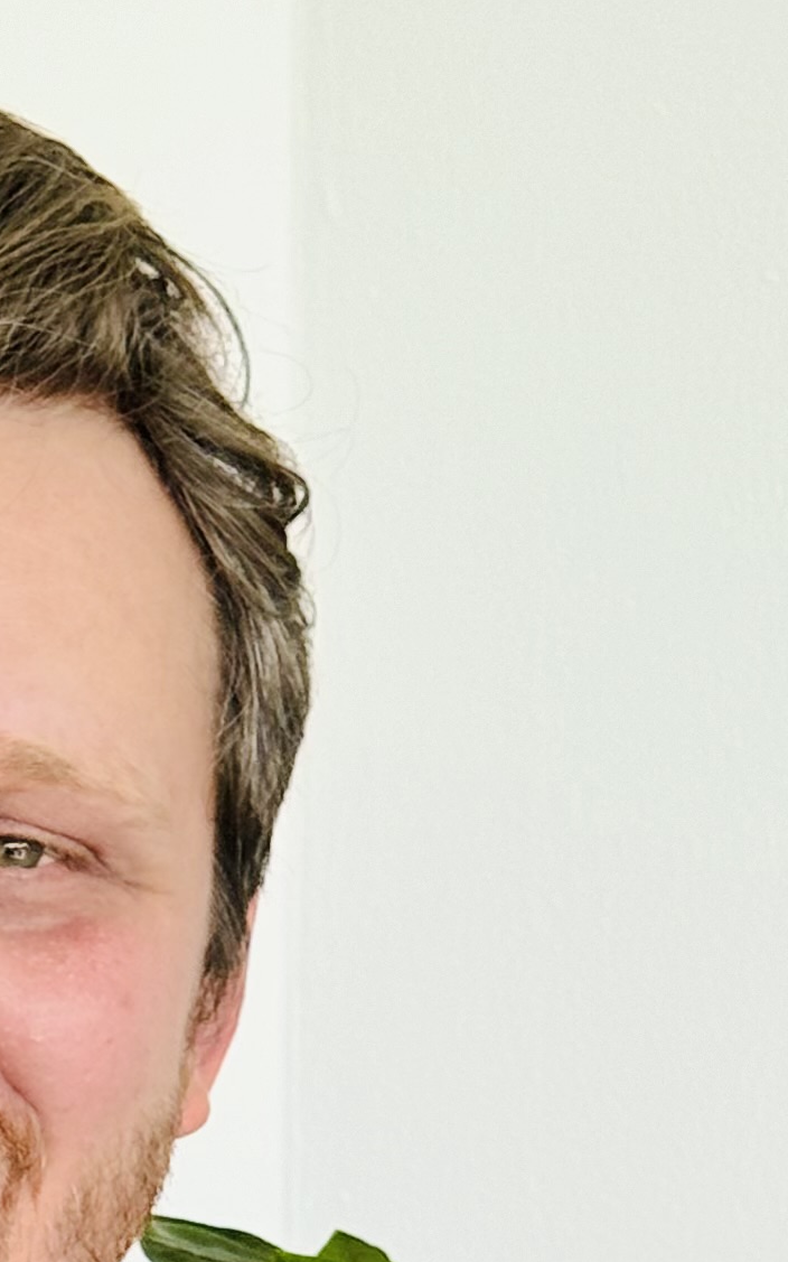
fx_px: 6256
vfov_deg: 11.2
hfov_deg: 7.2
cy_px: 1695
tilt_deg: -4.8
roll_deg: +0.4
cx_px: 143
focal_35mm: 182
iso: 100
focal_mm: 6.76
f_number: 1.78
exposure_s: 1/91
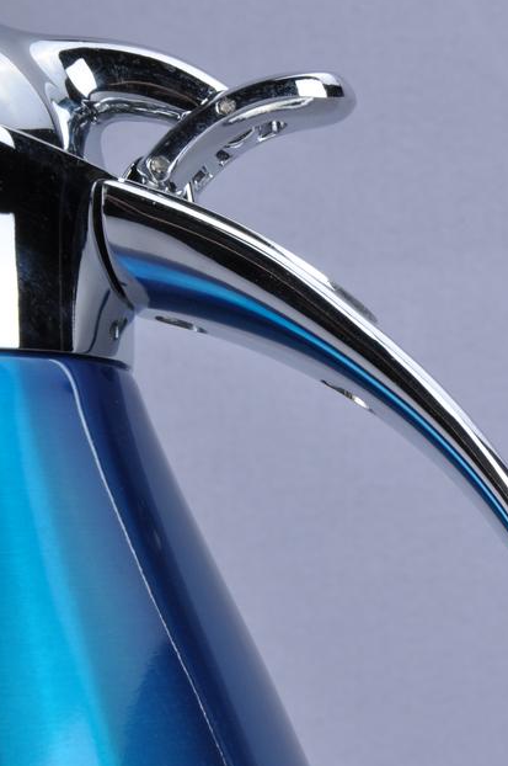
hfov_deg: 6.5
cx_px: 408
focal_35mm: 210
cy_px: 566
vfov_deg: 9.8
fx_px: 4453
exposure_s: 1/160
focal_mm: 85
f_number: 20
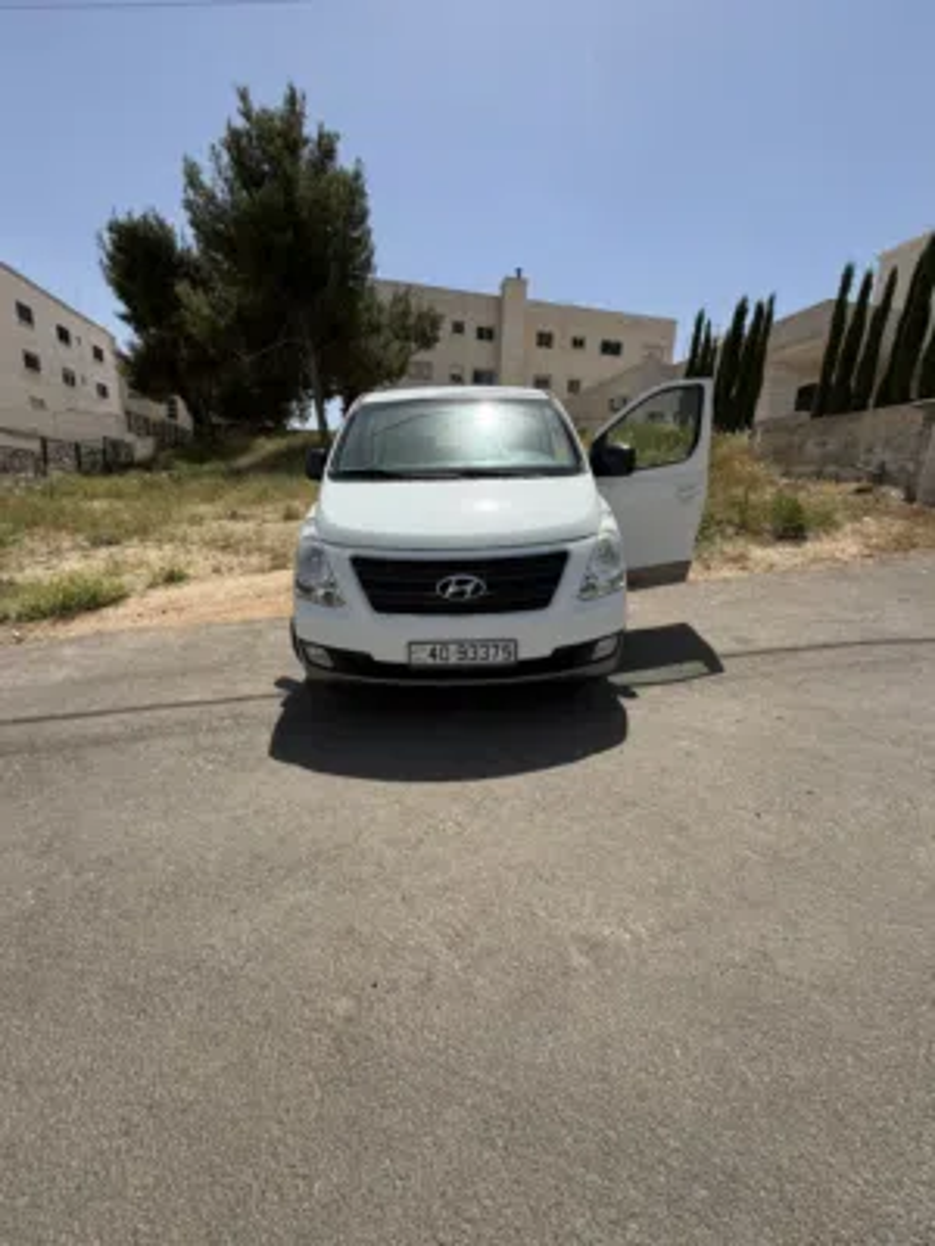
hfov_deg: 85.7
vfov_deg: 102.1
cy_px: 623
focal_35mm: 14
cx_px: 468
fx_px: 504
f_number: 2.2
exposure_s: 1/1189
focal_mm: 2.22
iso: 25
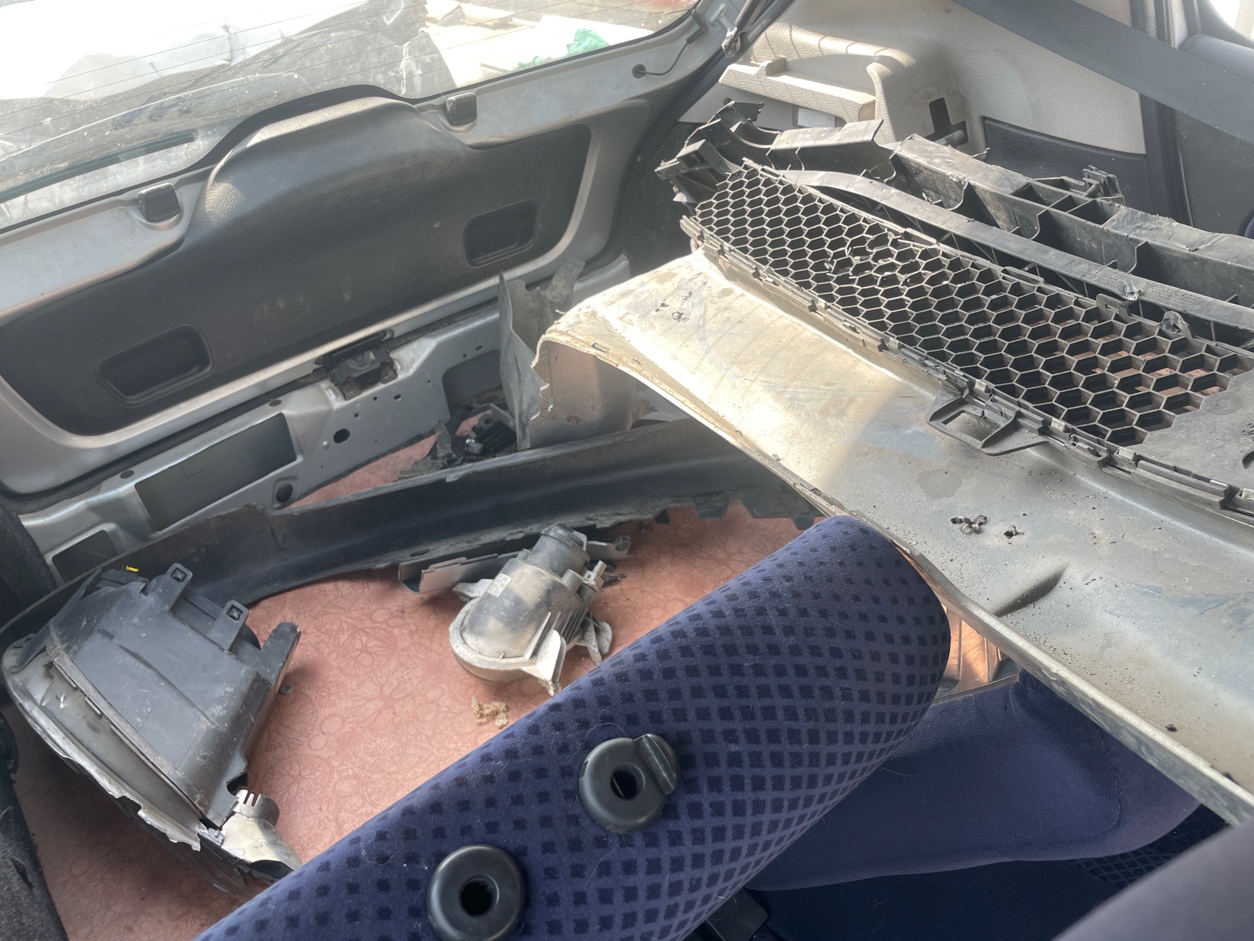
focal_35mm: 26
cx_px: 627
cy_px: 470
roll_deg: +8.0
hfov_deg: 67.3
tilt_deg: -35.7
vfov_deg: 53.1
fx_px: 942
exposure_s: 1/138
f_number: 1.6
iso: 32
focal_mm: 4.2
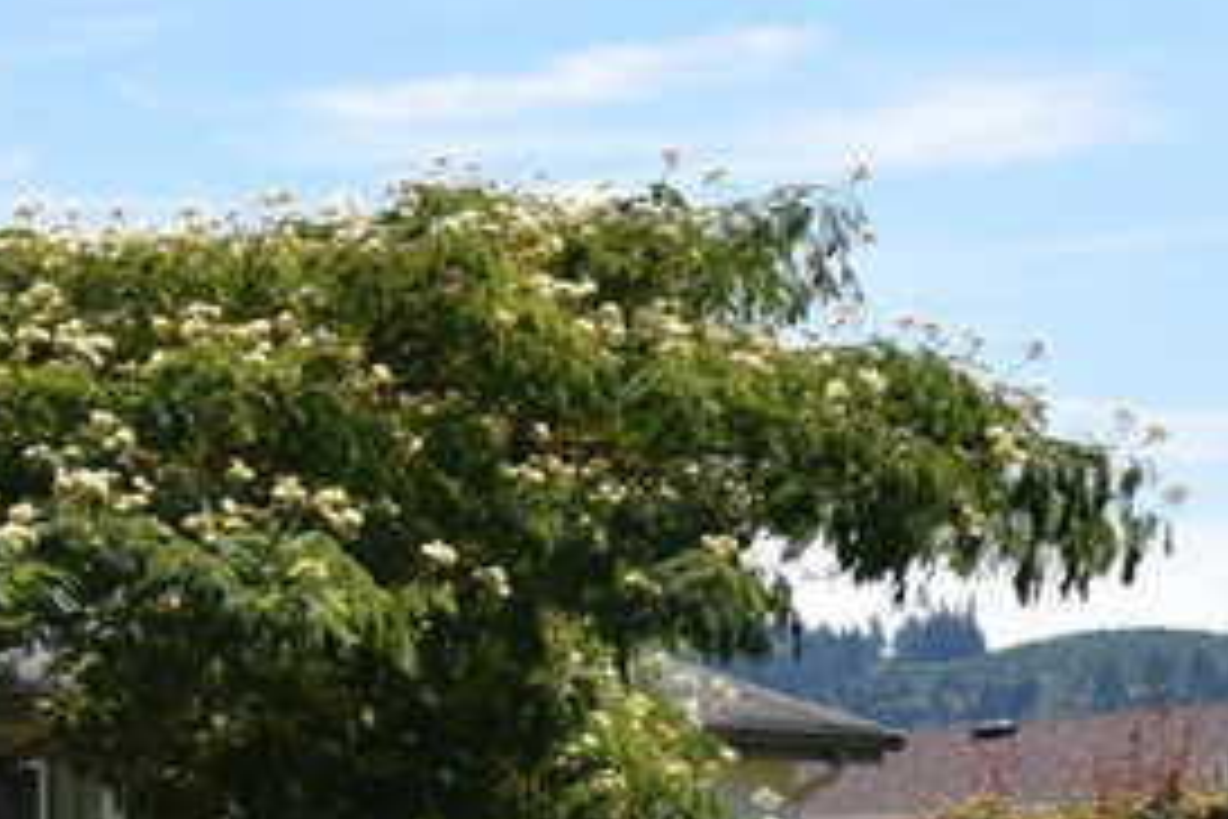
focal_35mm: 143
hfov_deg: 12.8
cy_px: 619
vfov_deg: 9.6
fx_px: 4878
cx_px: -1073
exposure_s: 1/200
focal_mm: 24
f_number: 9
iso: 100
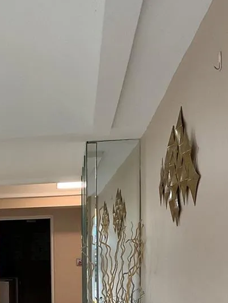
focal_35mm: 65
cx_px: -20
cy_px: 302
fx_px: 570
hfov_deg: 21.5
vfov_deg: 28.0
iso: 80
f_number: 1.8
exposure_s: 1/60
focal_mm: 3
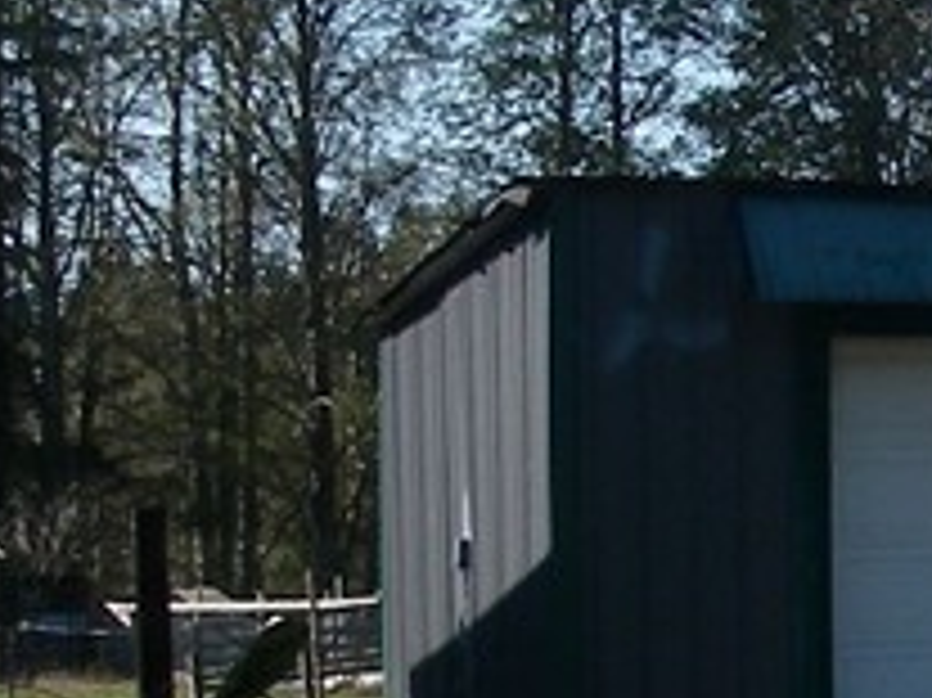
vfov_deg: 7.9
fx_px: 5059
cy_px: 590
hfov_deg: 10.4
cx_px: 1067
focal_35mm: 188
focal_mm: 6.3
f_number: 6.6
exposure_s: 1/125
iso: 64
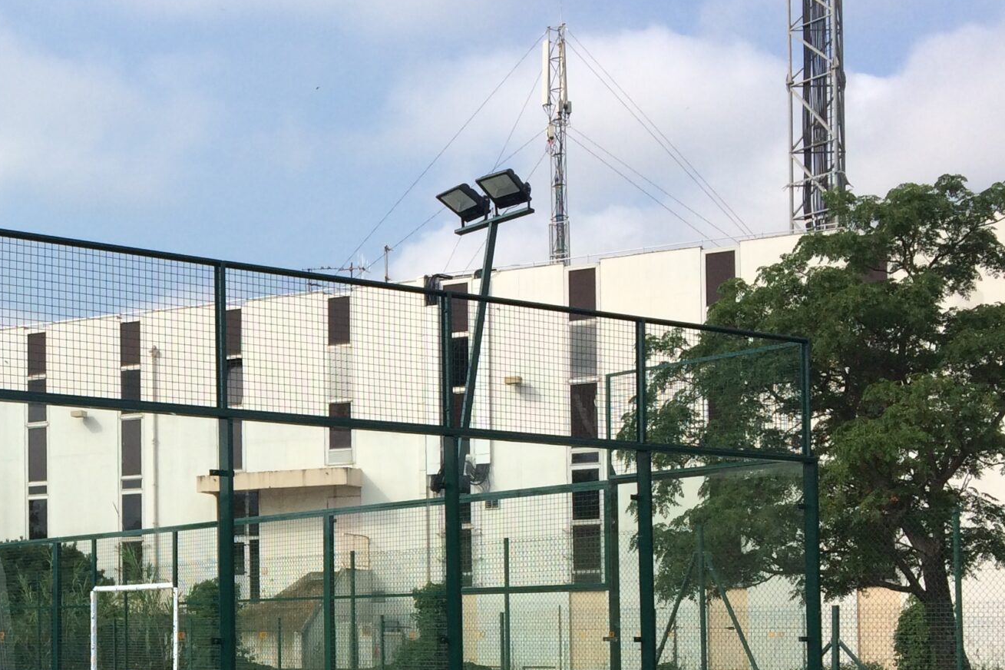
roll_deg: -0.6
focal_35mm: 59
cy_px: 579
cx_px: 53
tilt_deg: +0.9
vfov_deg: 22.5
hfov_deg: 31.9
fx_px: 1647
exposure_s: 1/2283
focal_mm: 4.15
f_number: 2.2
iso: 32
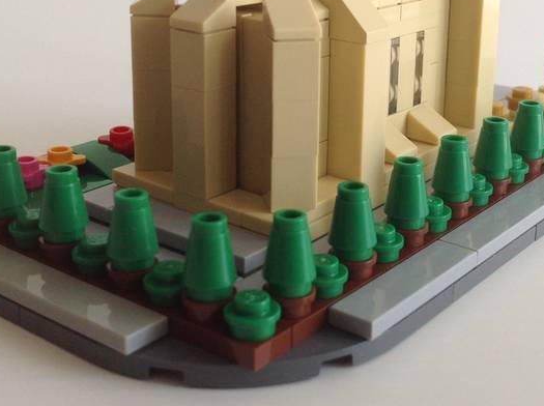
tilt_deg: -17.0
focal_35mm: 60
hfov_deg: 32.2
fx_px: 941
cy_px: 116
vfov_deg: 24.2
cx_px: 321
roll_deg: -3.0
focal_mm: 4.28
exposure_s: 1/60
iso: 80
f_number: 2.4
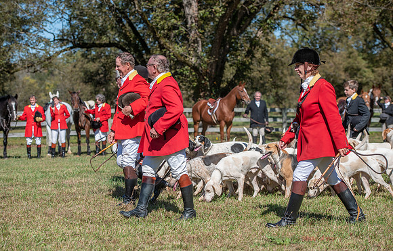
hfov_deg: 23.6
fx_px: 939
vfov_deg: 15.3
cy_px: 131
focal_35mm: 87
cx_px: 196
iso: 100
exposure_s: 1/400
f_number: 4.5
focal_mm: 86
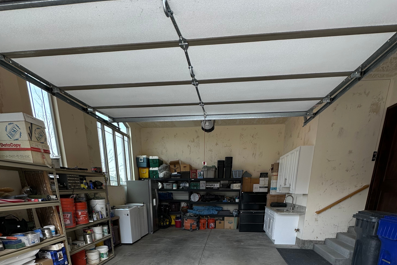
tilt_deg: -16.8
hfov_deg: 84.0
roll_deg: -1.0
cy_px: 254
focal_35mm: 20
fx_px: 221
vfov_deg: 51.9
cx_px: 199
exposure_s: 1/174
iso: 40
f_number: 2.2
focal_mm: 2.22
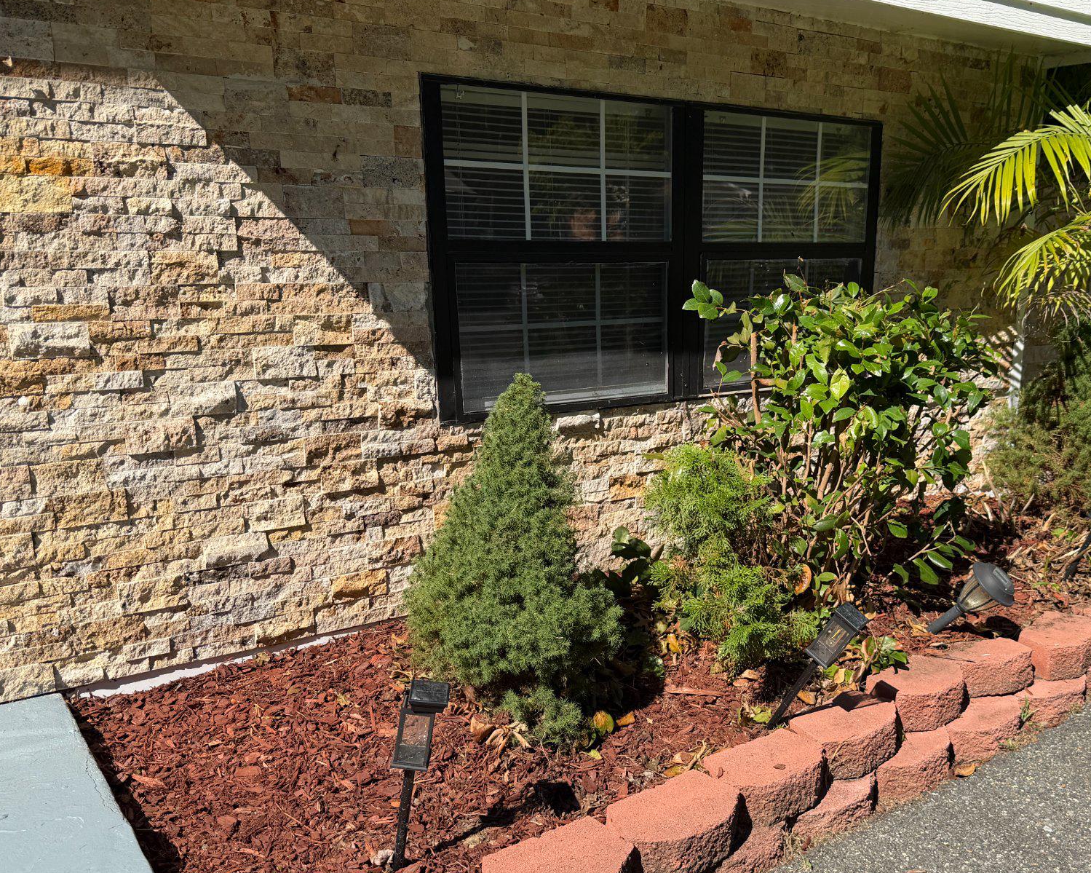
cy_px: 502
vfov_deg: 45.6
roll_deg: -0.5
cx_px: 646
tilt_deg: -14.8
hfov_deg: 55.3
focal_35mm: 32
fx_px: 1033
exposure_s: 1/3759
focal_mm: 6.76
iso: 80
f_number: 1.78
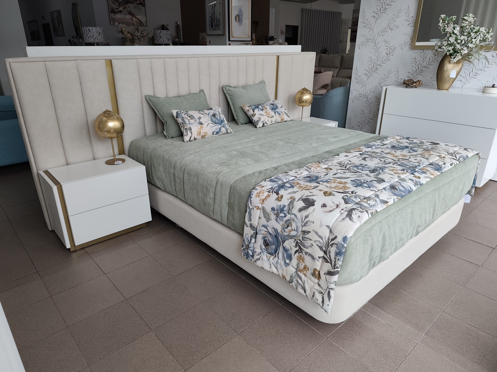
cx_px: 248
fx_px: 330
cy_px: 186
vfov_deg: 58.9
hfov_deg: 73.9
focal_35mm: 23
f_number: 1.65
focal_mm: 6.19
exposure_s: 1/144
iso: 50
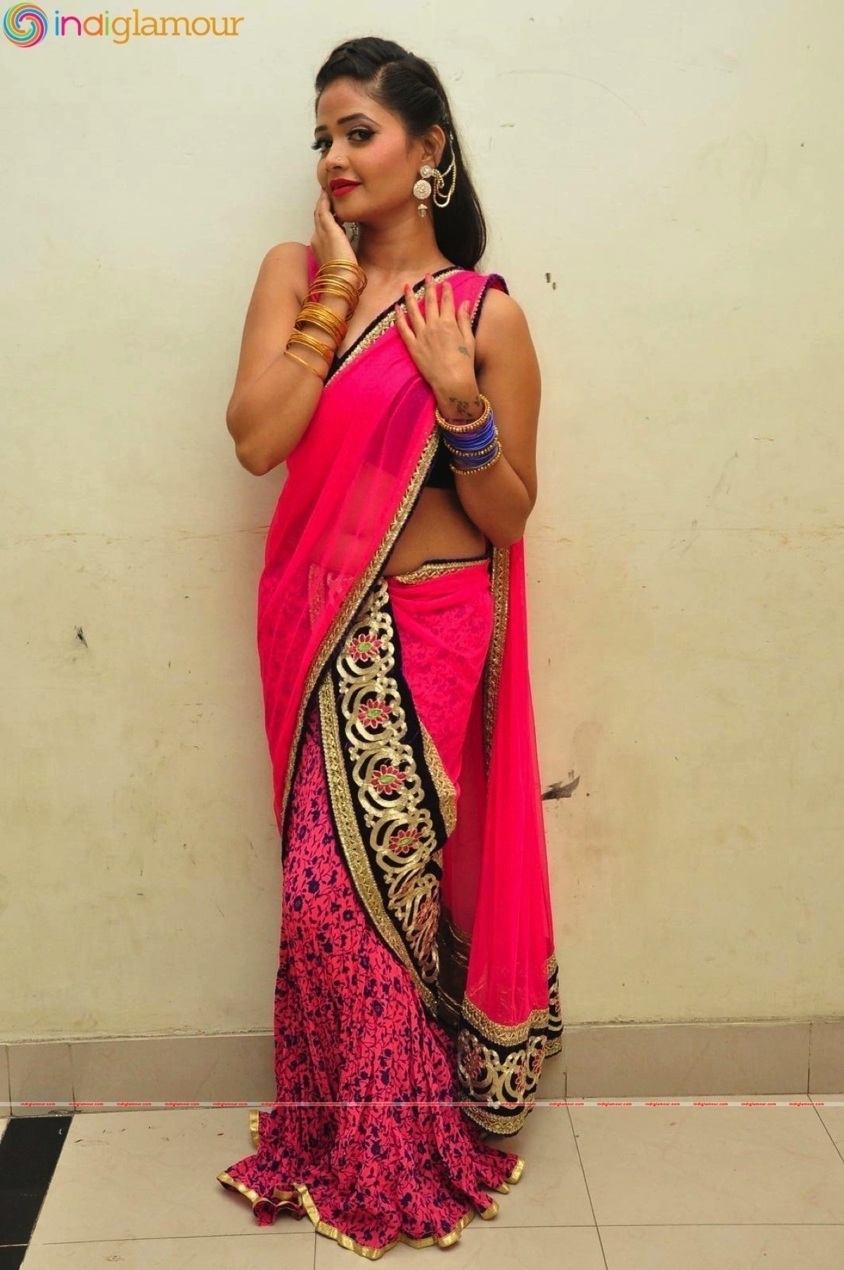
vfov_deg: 43.6
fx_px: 1586
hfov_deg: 29.8
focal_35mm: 45
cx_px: 422
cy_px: 635
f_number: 7.1
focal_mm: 30
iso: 1600
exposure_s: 1/125
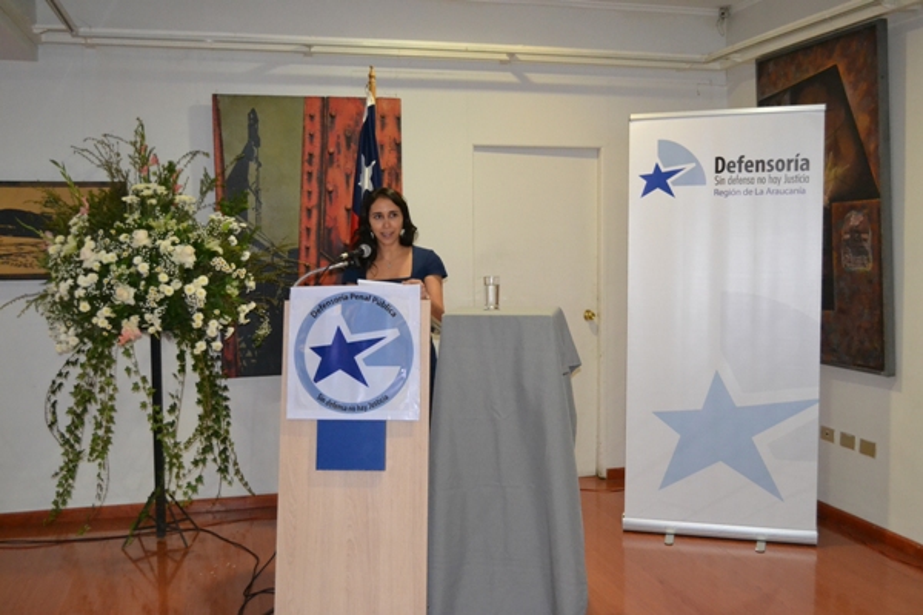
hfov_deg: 53.1
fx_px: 923
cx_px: 462
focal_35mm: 36
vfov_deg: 36.9
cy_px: 308
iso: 3200
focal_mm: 24
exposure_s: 1/60
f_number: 4
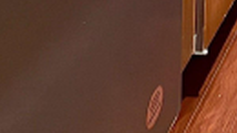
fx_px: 490
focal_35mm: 78
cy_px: -293
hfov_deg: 22.0
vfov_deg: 10.1
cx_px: 367
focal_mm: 2.22
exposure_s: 1/24
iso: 640
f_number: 2.2
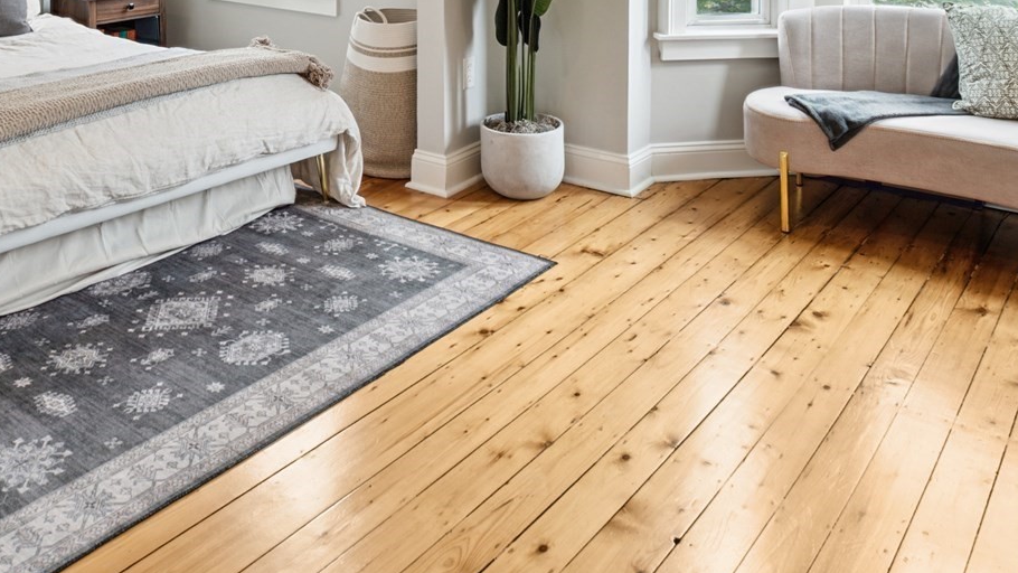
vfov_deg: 29.7
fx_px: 891
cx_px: 400
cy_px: -139
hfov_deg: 58.9
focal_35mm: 33
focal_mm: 14
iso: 100
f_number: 8
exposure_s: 1/15
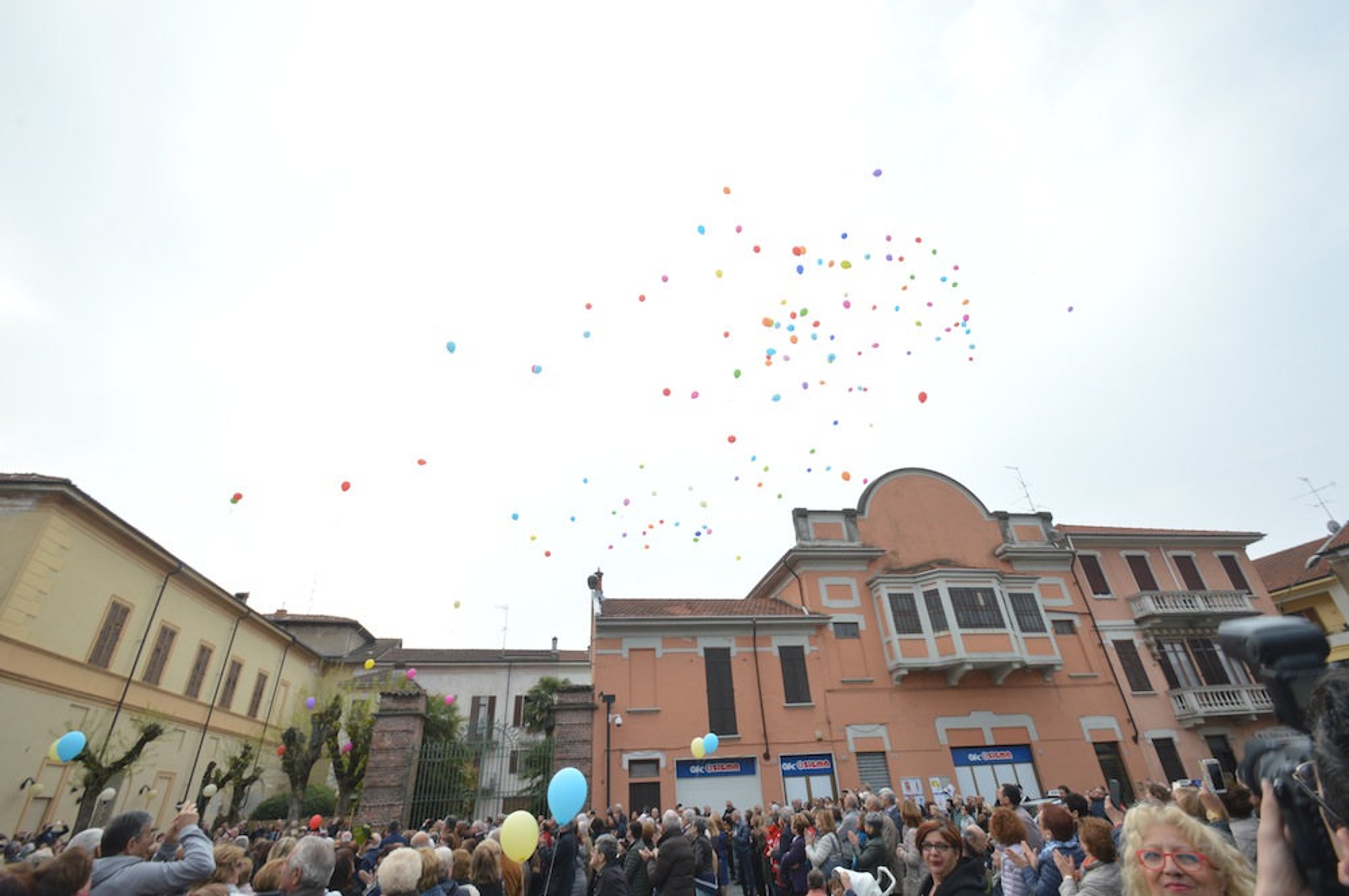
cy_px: 448
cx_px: 674
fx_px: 562
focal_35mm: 15
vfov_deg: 77.2
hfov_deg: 100.4
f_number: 16
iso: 200
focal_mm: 10
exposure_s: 1/60
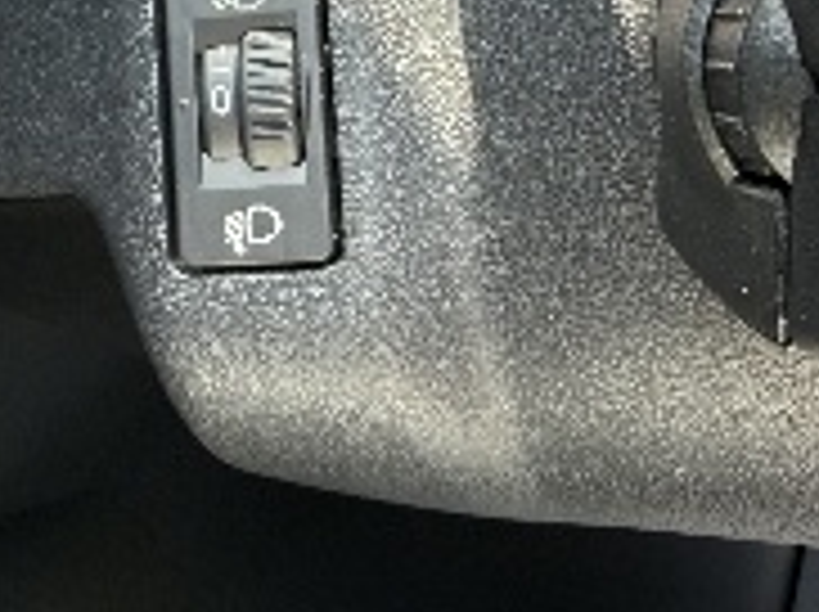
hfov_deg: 35.0
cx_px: 387
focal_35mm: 55
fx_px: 1300
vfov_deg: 24.8
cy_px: -54
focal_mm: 2.22
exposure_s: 1/99
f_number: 2.2
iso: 80
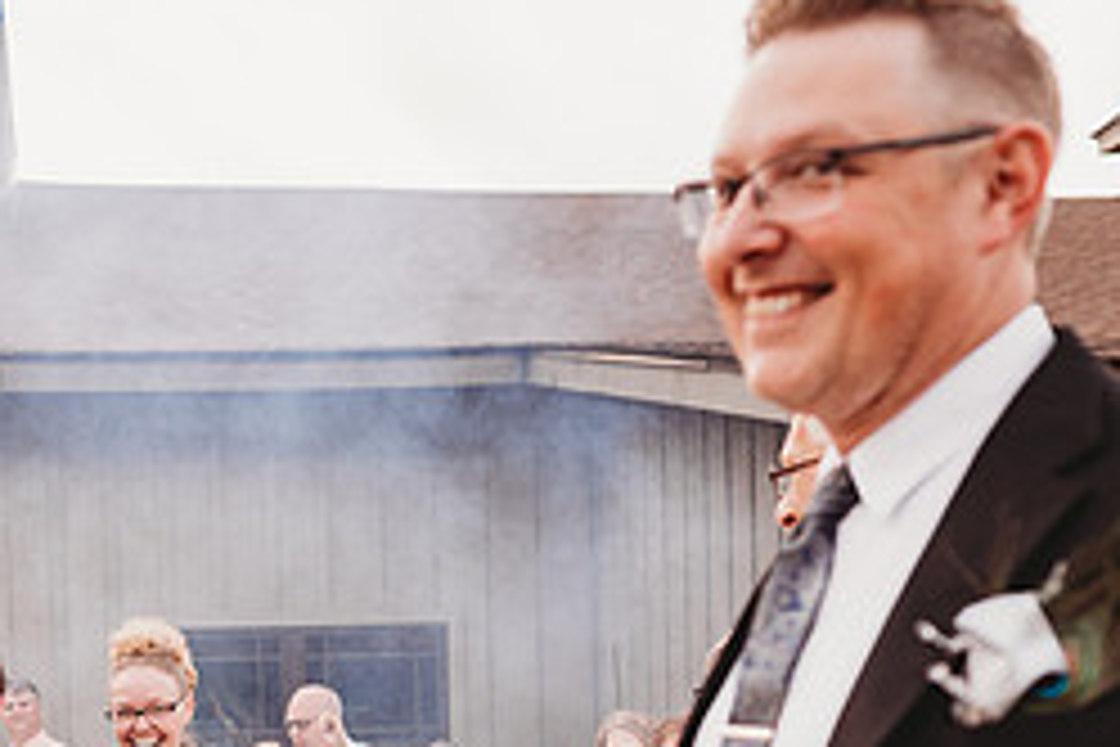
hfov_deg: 34.5
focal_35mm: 56
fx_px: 1742
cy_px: 812
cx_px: 211
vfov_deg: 22.8
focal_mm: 24
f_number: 2.5
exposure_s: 1/200
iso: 160
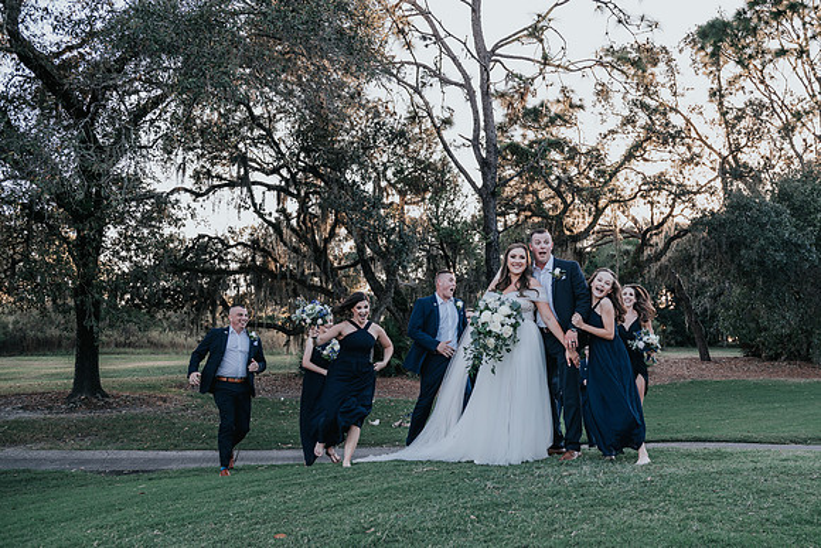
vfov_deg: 32.1
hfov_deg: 46.5
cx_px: 488
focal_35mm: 42
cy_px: 326
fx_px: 949
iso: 200
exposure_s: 1/200
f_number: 4.5
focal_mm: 35
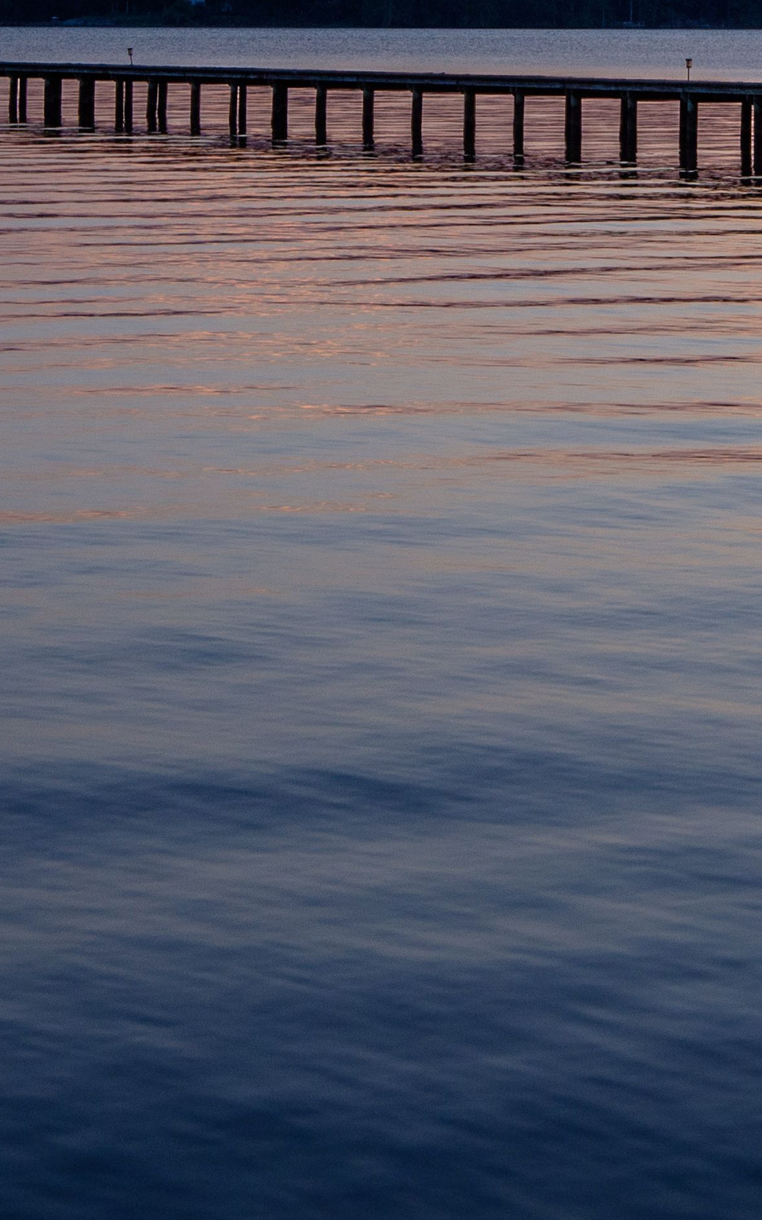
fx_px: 3756
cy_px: -64
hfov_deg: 11.5
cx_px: 763
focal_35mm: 113
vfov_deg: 17.9
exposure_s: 1/125
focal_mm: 35
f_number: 11
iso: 320
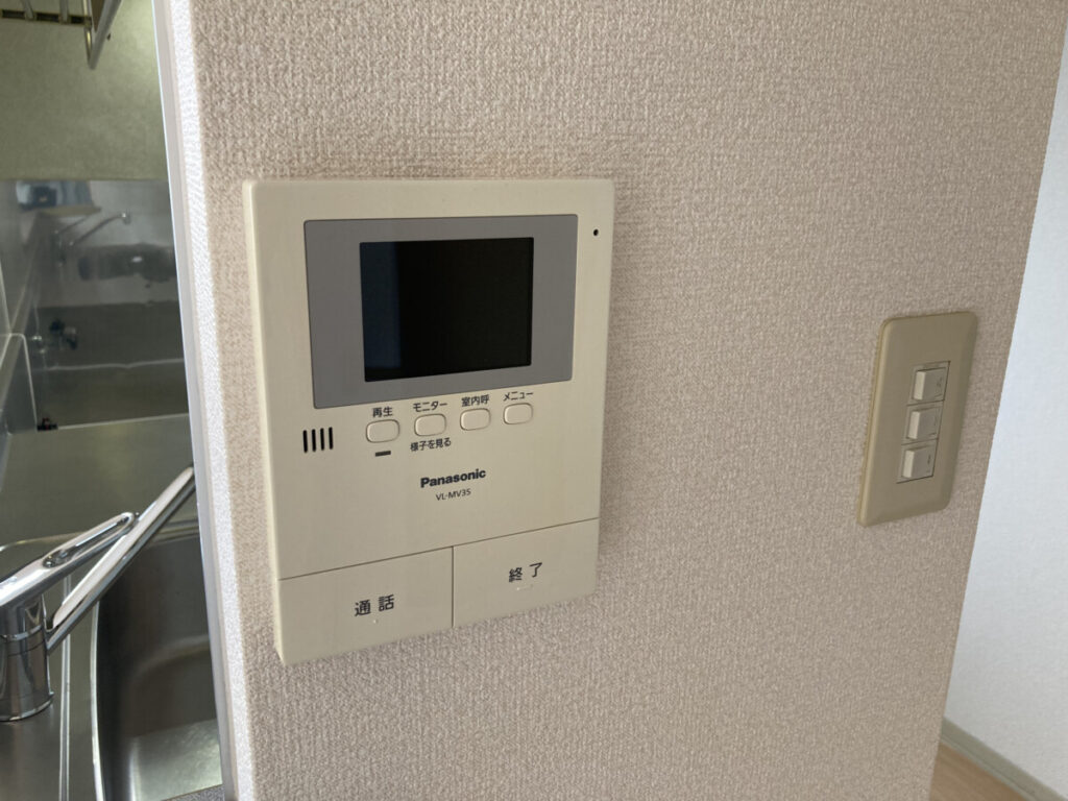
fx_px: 864
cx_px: 534
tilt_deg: -16.1
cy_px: 400
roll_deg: -2.3
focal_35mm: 28
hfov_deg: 63.4
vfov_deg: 49.7
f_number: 1.8
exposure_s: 1/60
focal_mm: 3.99
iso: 80
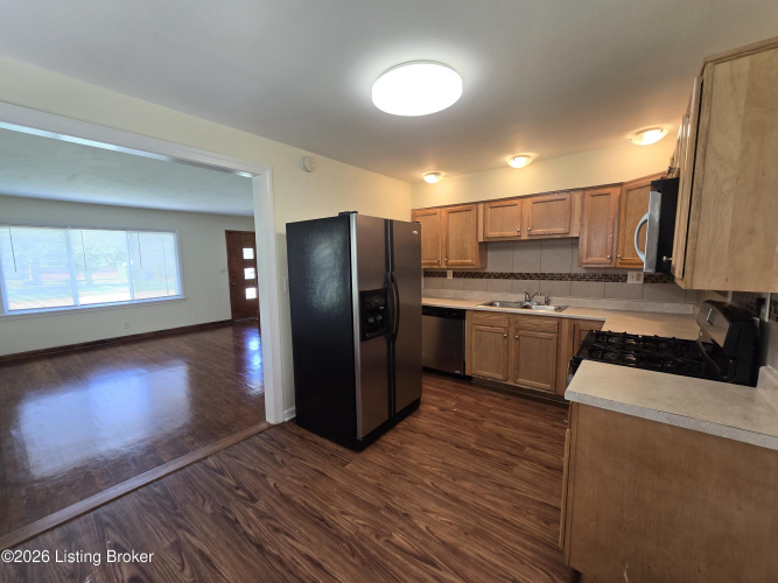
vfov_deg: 89.9
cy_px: 292
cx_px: 389
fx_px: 292
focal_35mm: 13
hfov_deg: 106.2
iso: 100
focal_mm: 2.2
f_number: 2.2
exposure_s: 1/60
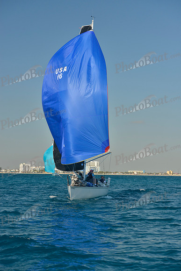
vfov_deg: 24.8
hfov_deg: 16.7
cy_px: 136
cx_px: 90
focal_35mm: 82
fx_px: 618
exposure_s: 1/640
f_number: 6.3
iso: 200
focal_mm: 82
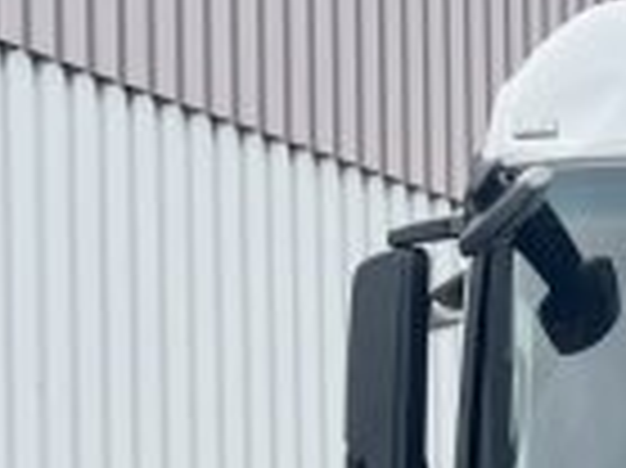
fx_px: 2168
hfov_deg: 15.4
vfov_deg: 11.6
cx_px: 883
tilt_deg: +0.8
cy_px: 778
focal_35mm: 120
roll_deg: +0.5
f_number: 1.5
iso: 50
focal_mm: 5.7
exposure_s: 1/2353
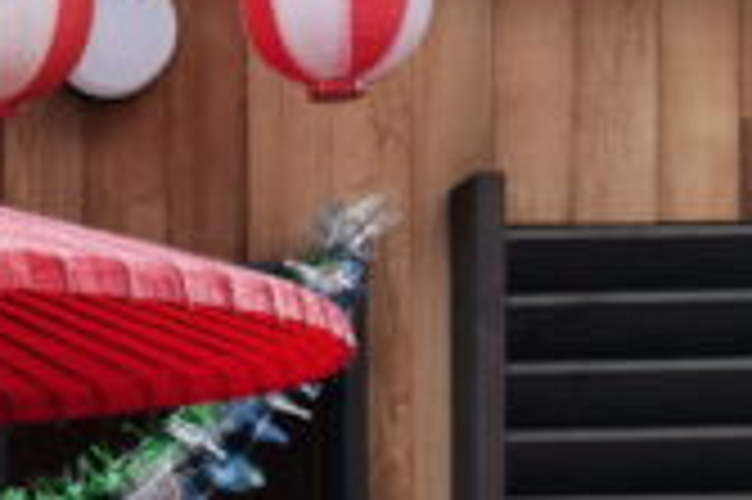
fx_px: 3464
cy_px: 863
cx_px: -635
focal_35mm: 166
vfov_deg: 8.0
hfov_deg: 11.4
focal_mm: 27
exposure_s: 1/160
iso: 100
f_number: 3.5
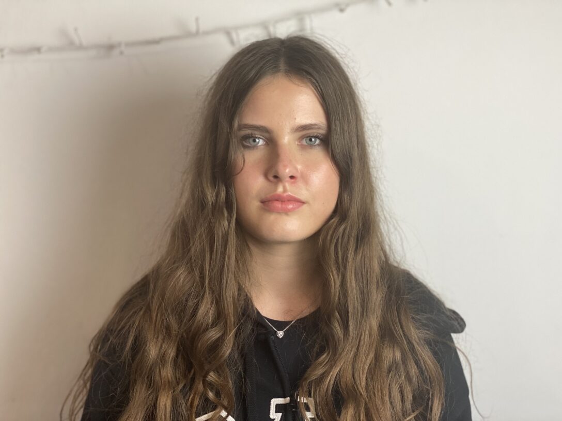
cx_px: 281
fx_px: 844
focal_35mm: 52
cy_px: 210
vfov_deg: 28.0
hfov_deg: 36.8
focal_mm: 6
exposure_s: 1/100
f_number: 2
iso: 125
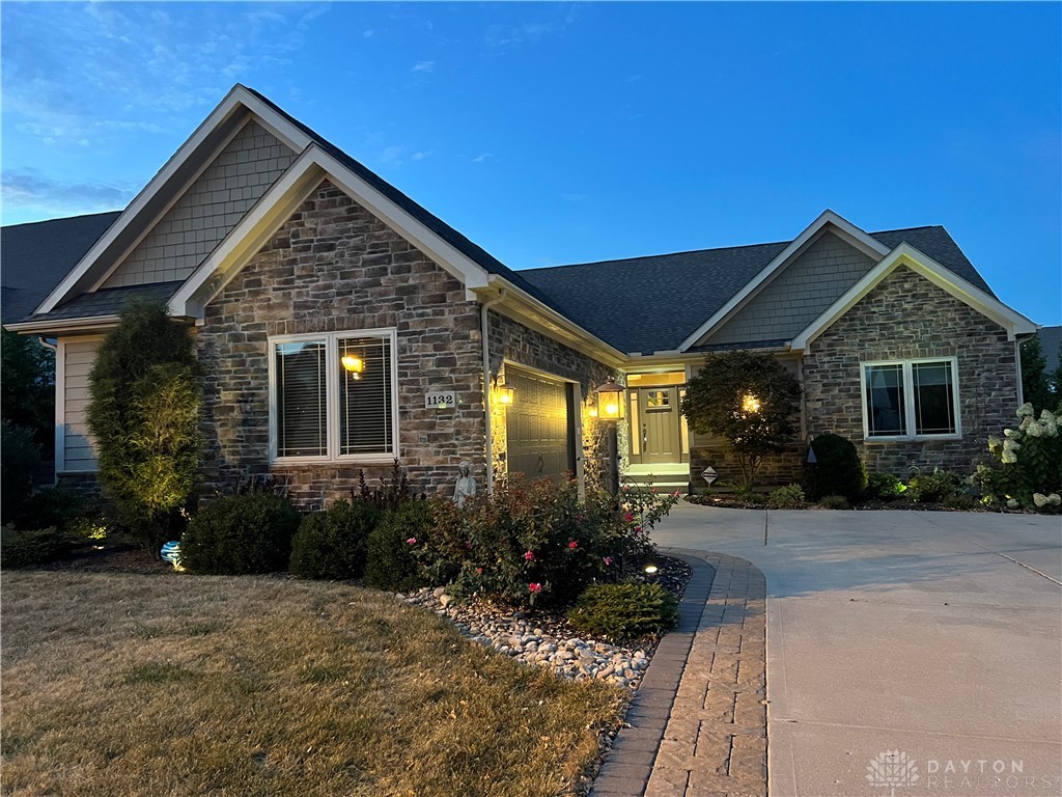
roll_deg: +2.2
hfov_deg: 67.3
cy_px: 398
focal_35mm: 26
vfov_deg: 53.1
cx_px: 531
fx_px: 798
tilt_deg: +3.9
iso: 500
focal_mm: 5.7
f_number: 1.5
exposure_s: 1/40
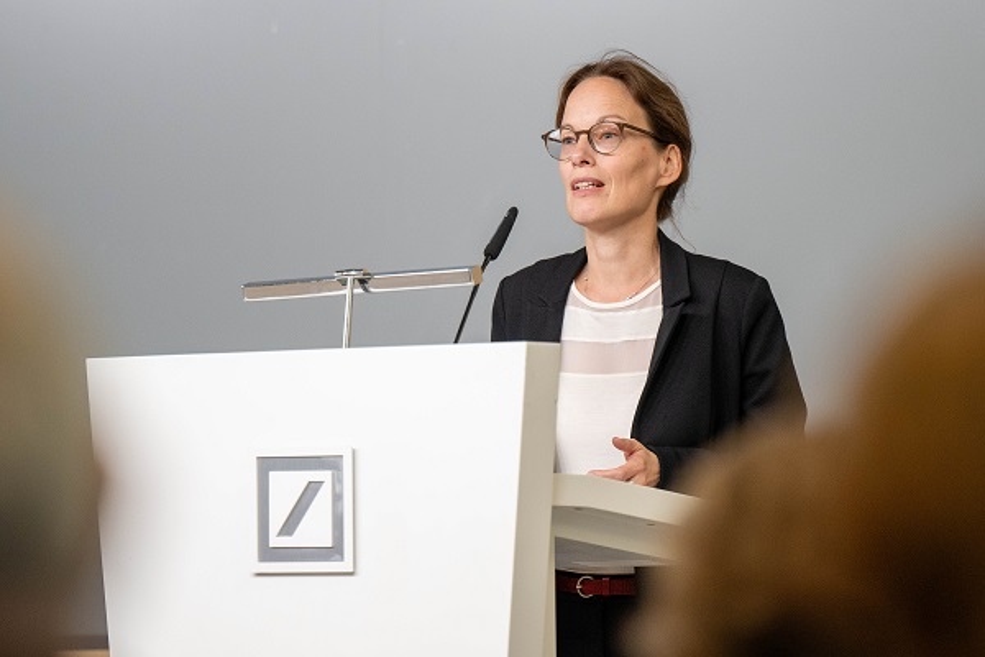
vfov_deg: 4.6
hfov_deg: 6.9
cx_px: 492
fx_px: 8208
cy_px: 328
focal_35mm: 300
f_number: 2.8
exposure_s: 1/200
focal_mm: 200
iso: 1000
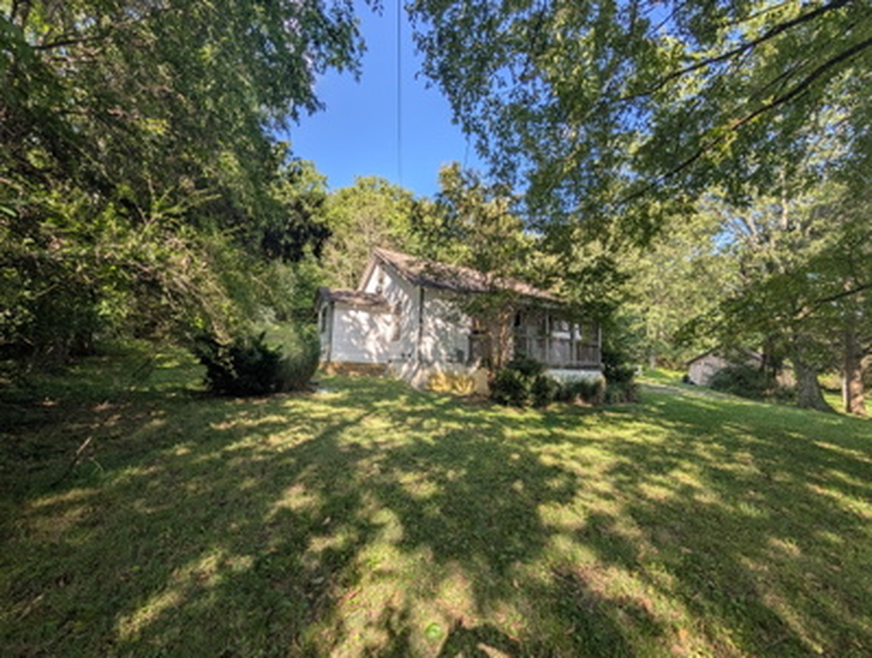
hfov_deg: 110.4
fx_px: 303
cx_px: 436
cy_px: 329
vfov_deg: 94.7
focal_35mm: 12
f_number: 1.7
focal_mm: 2.02
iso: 53
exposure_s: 1/976
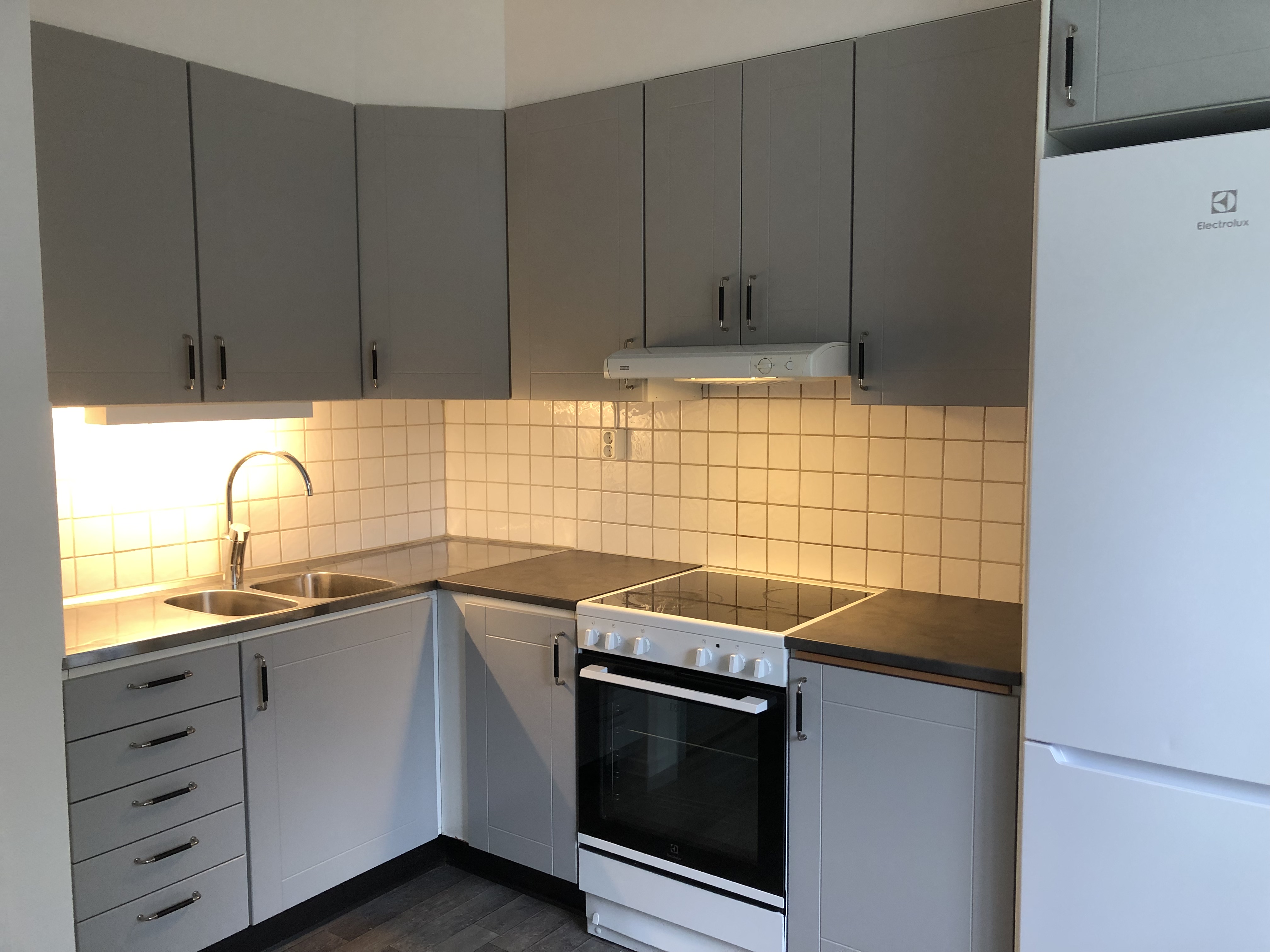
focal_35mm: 28
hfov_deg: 63.4
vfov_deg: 49.7
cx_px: 635
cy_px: 476
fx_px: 1027
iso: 40
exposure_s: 1/25
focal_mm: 3.99
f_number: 1.8
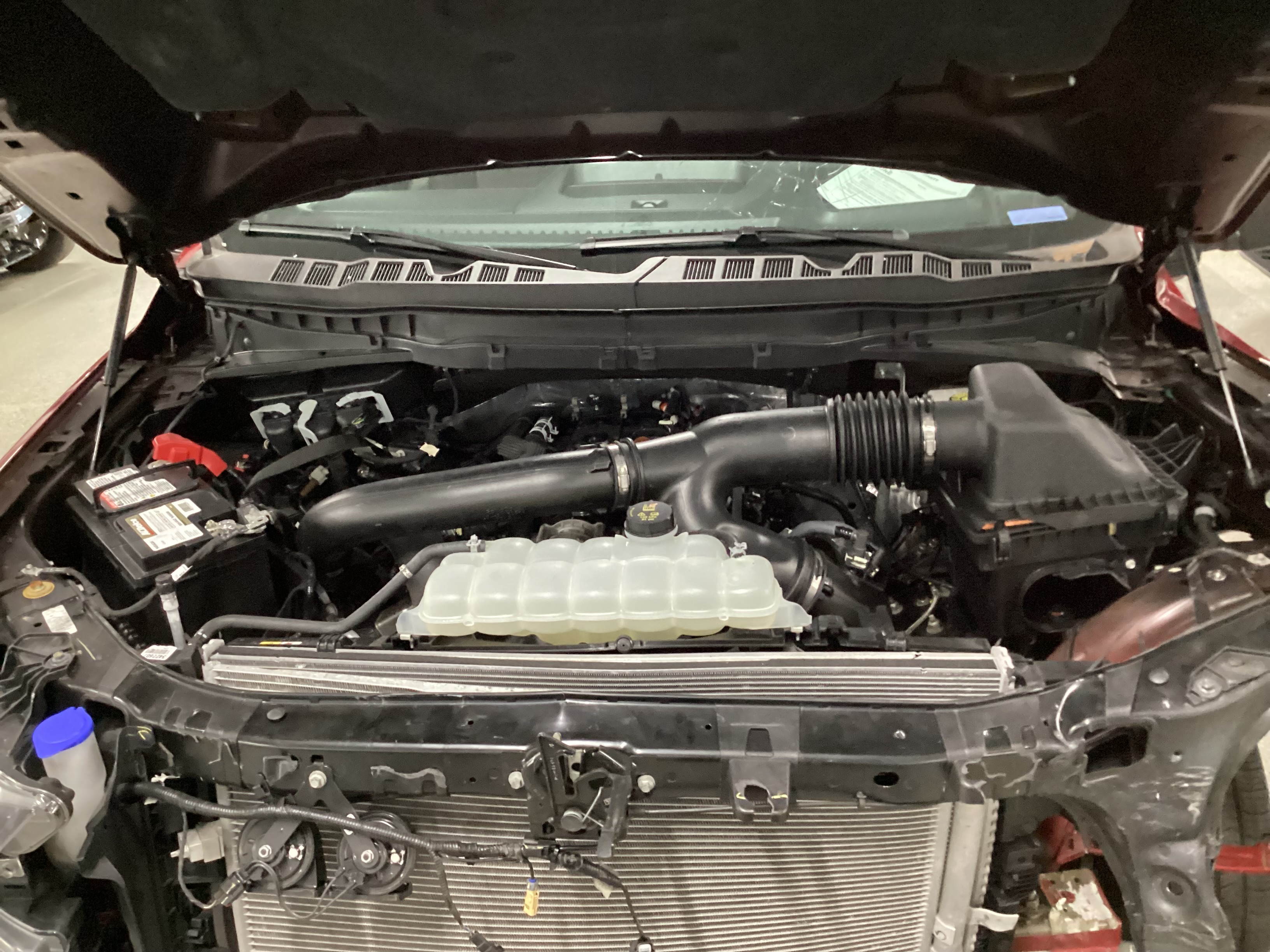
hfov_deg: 58.4
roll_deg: +7.1
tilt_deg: -25.8
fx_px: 1137
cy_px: 476
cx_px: 635
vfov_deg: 45.4
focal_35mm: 31
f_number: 2.4
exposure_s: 1/30
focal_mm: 3.3
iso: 640
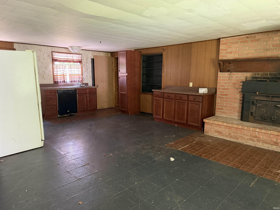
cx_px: 140
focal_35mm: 24
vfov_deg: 56.8
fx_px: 194
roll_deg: -0.1
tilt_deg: -7.3
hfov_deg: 71.6
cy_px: 105
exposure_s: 1/45
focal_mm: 6.76
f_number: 1.78
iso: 800
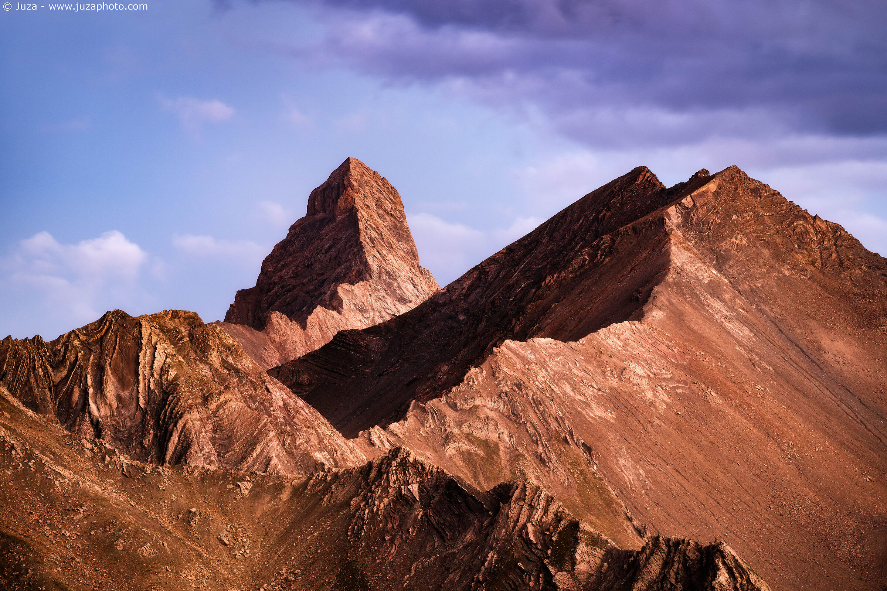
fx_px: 5248
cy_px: 296
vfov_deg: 6.4
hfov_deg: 9.7
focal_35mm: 213
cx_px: 444
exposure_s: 1.7
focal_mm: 142.2
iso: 125
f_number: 7.1
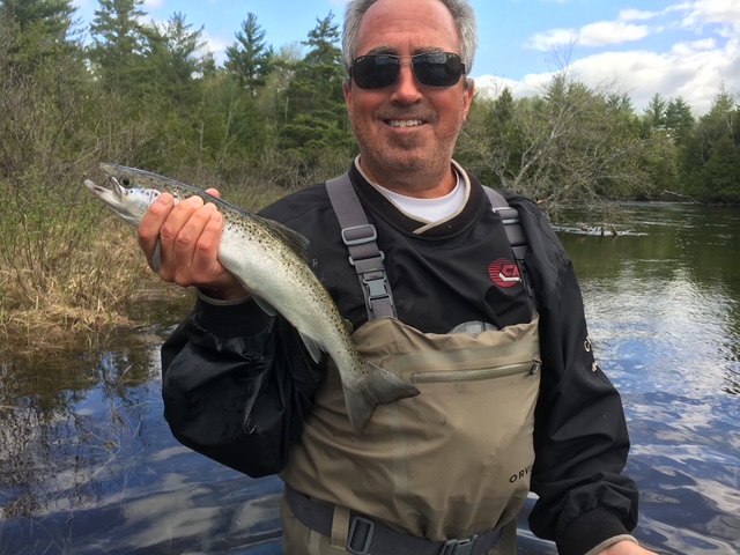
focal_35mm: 29
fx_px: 620
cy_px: 278
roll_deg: -0.6
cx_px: 370
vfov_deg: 48.2
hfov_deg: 61.7
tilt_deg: -7.5
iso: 25
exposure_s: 1/452
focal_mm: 4.15
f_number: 2.2
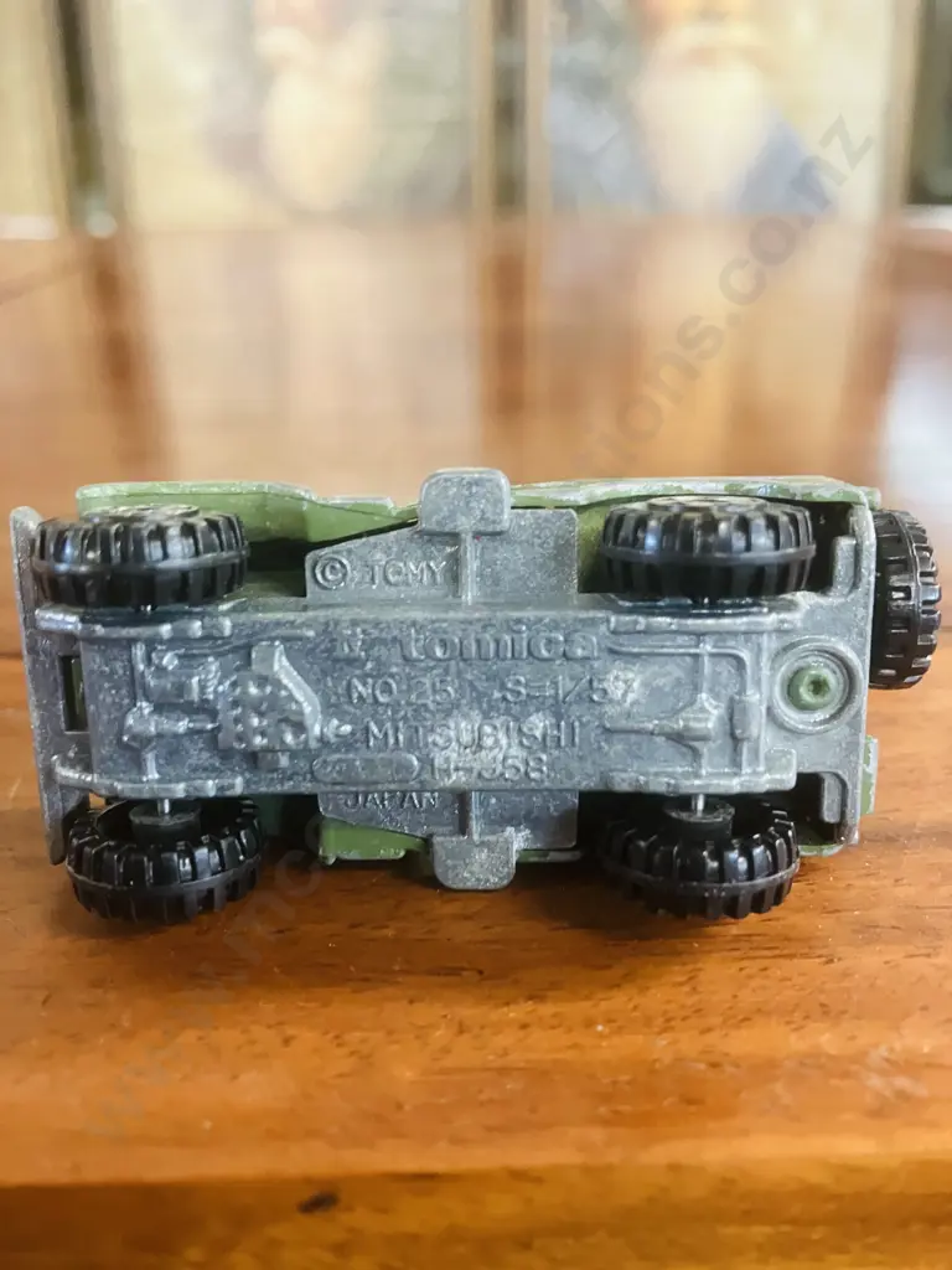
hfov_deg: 49.7
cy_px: 635
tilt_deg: -24.2
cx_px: 476
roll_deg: +0.8
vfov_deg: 63.4
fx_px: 1027
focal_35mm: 28
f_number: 1.8
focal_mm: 3.99
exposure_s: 1/25
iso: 500
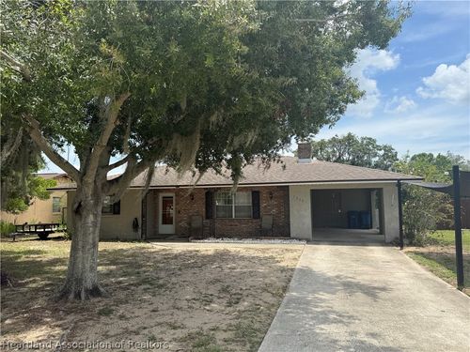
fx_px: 326
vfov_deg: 56.8
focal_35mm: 24
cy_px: 176
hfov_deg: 71.6
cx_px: 235
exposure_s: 1/3279
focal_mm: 6.76
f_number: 1.78
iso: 80
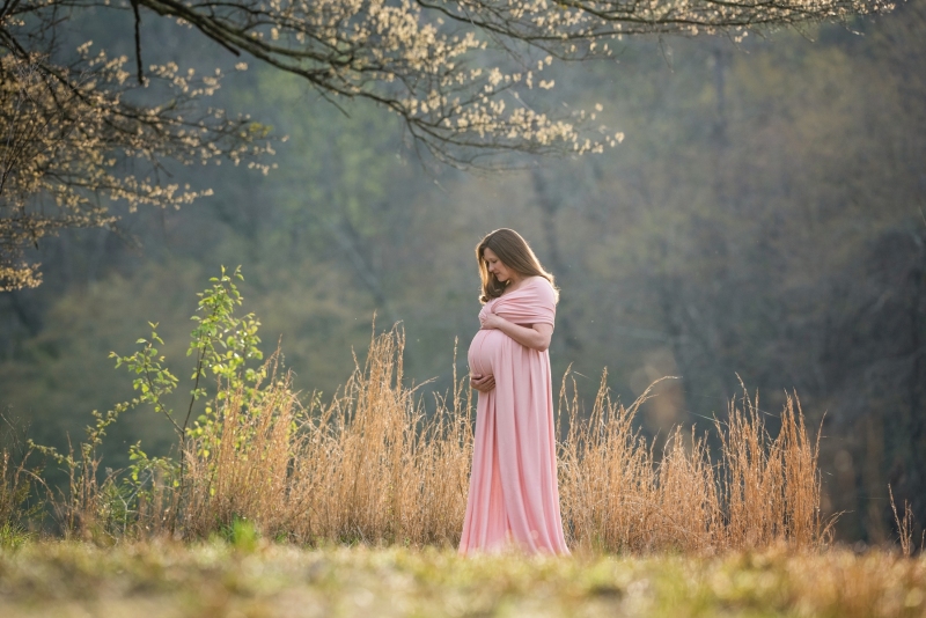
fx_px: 5146
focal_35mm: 200
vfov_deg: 6.9
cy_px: 309
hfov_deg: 10.3
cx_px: 463
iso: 500
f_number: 3.2
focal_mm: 200
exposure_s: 1/1000
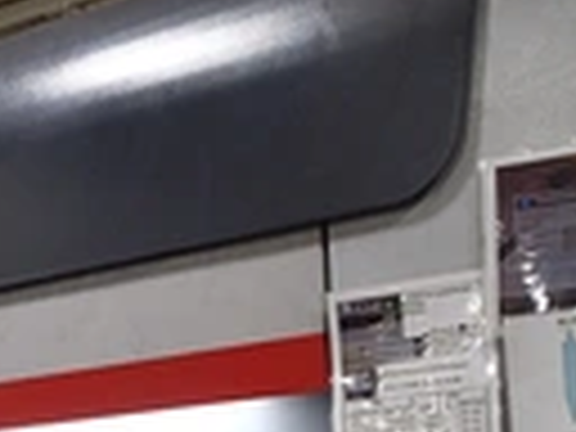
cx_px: 126
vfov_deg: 18.5
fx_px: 1298
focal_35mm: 78
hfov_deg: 24.7
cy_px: 405
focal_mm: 4.5
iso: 200
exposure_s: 1/50
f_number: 2
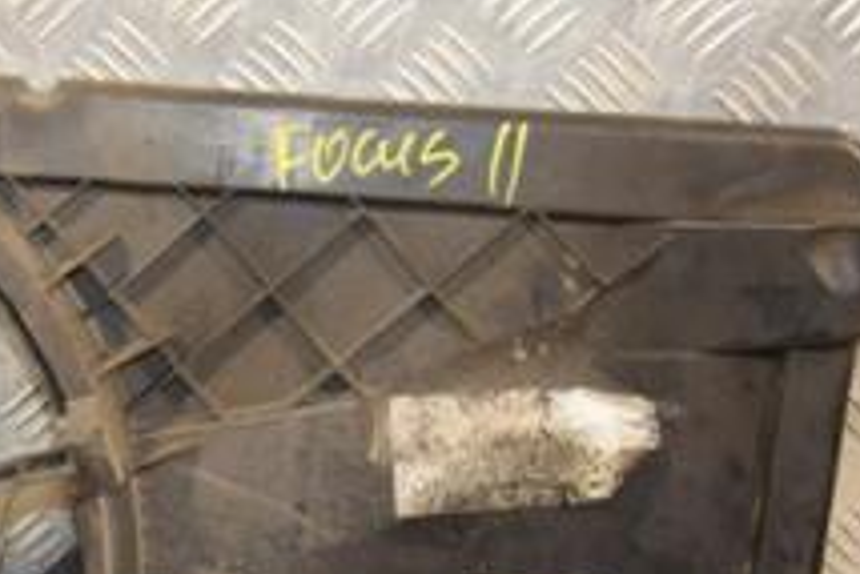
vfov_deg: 15.4
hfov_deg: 22.0
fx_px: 2113
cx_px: -36
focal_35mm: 88
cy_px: 466
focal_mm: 21
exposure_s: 1/160
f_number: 5
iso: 800
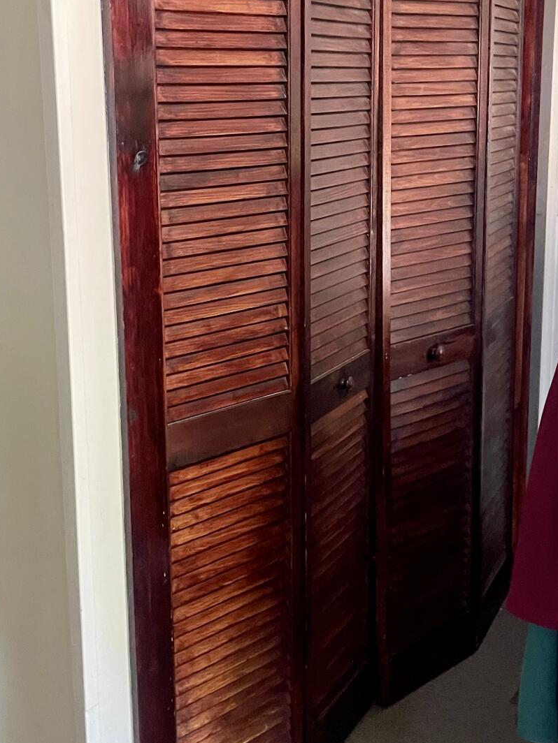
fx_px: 1010
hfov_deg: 30.6
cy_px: 312
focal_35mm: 47
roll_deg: +1.3
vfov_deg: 40.3
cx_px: 184
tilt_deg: -11.2
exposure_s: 1/40
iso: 640
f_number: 1.6
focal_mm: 5.1
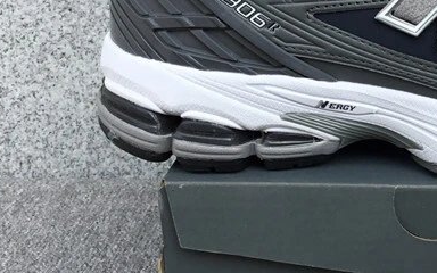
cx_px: 443
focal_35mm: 77
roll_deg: -1.0
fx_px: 917
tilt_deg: -19.8
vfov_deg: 16.9
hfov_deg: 25.4
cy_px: 147
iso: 25
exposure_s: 1/595
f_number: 2.4
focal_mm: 3.3
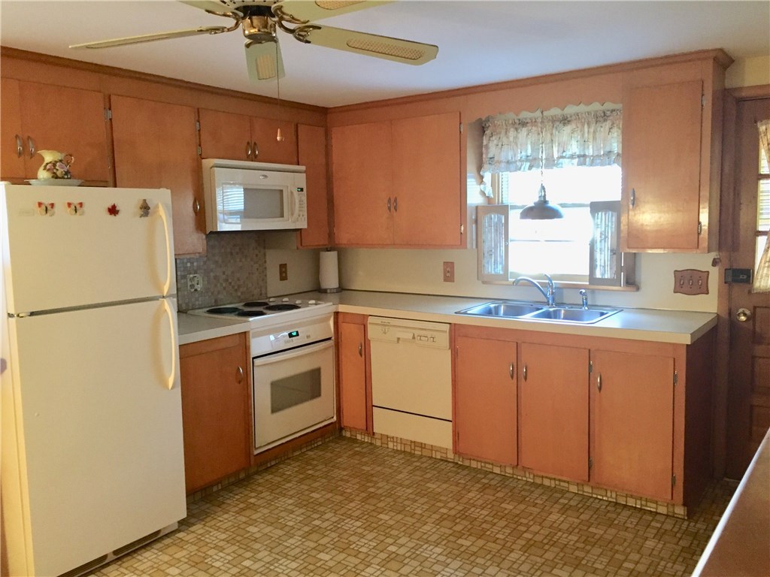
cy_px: 288
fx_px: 645
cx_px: 385
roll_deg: +0.5
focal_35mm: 29
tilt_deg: -6.7
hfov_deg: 61.7
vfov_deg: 48.2
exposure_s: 1/17
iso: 250
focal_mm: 4.15
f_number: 2.2
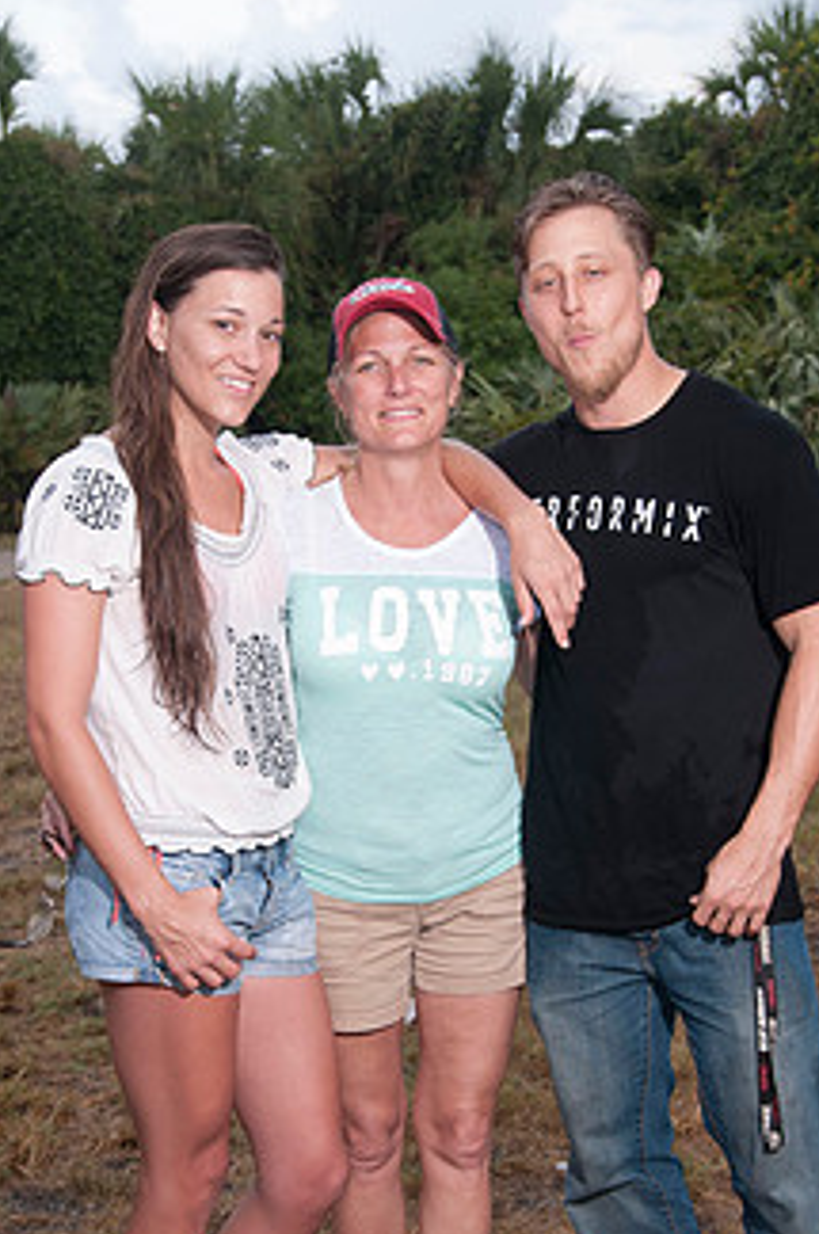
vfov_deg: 27.6
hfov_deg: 18.6
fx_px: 2499
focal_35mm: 73
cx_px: 444
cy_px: 777
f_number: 5.6
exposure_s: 1/80
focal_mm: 35
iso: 200
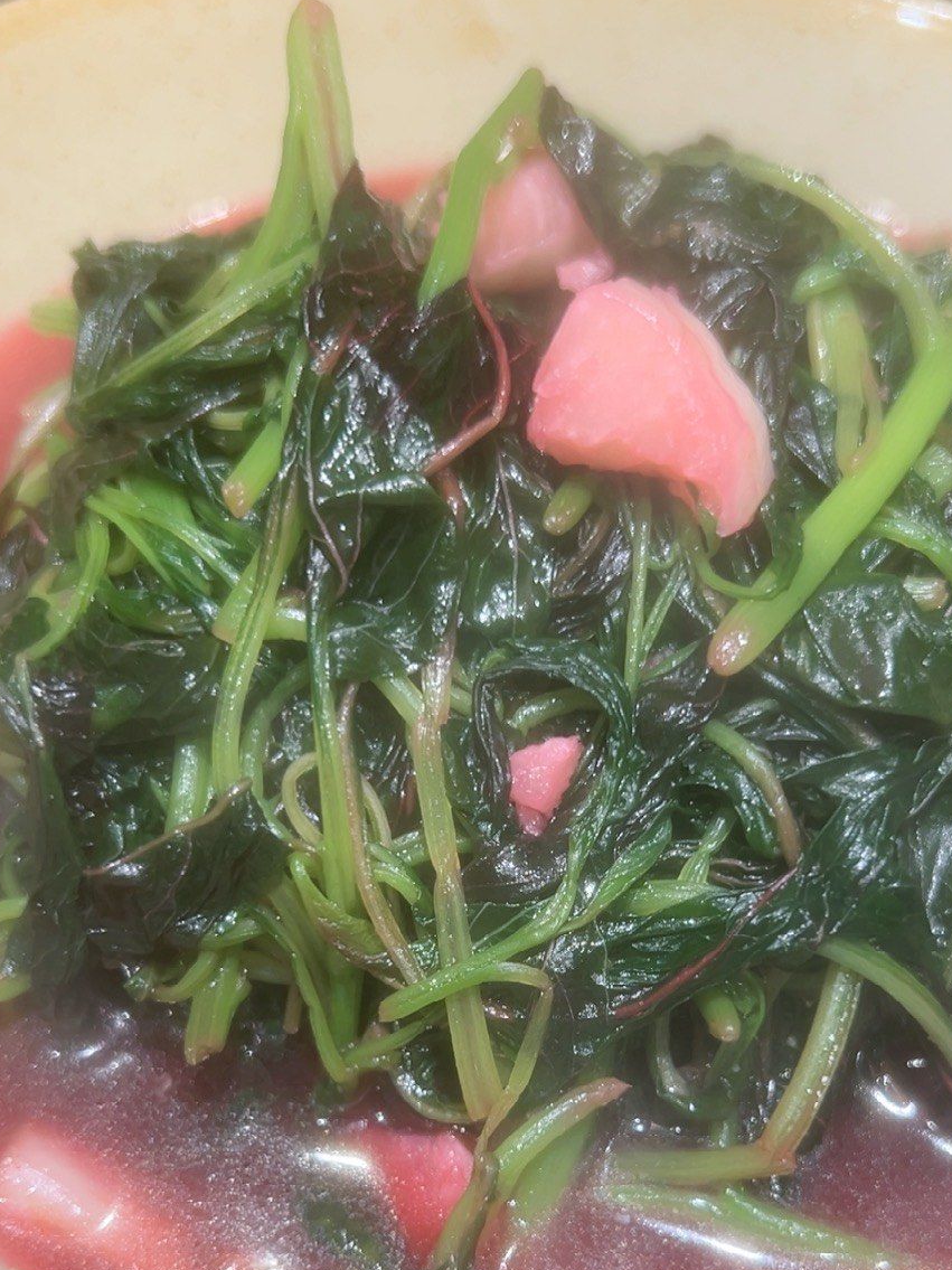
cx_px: 586
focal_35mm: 33
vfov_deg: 55.3
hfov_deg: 42.7
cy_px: 657
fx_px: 1210
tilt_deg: -56.4
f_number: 1.5
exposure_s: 1/303
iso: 50
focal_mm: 5.7
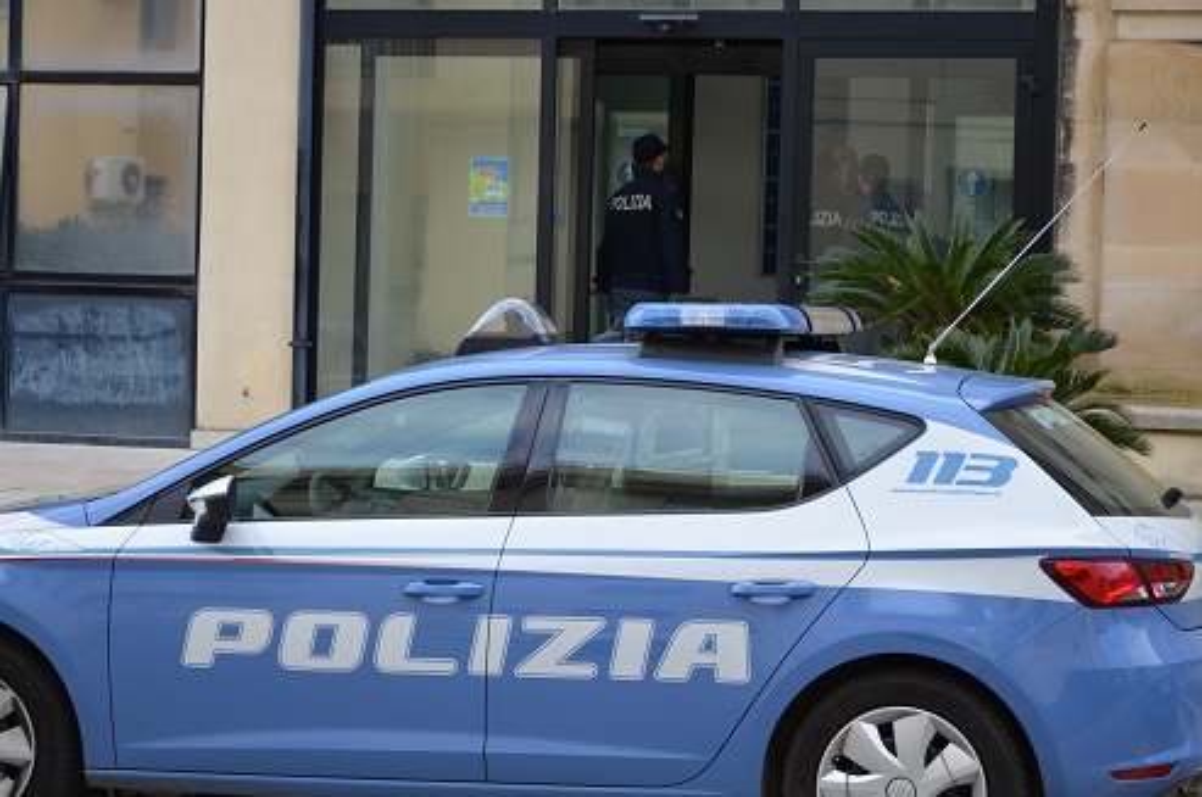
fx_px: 3100
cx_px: 601
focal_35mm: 93
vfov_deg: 14.7
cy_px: 398
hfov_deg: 21.9
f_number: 6.3
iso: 200
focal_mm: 62
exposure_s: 1/160
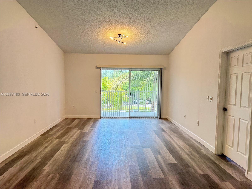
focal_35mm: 24
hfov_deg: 71.6
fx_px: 175
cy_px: 94
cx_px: 126
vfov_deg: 56.8
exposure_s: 1/207
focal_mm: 6.76
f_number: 1.78
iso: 200
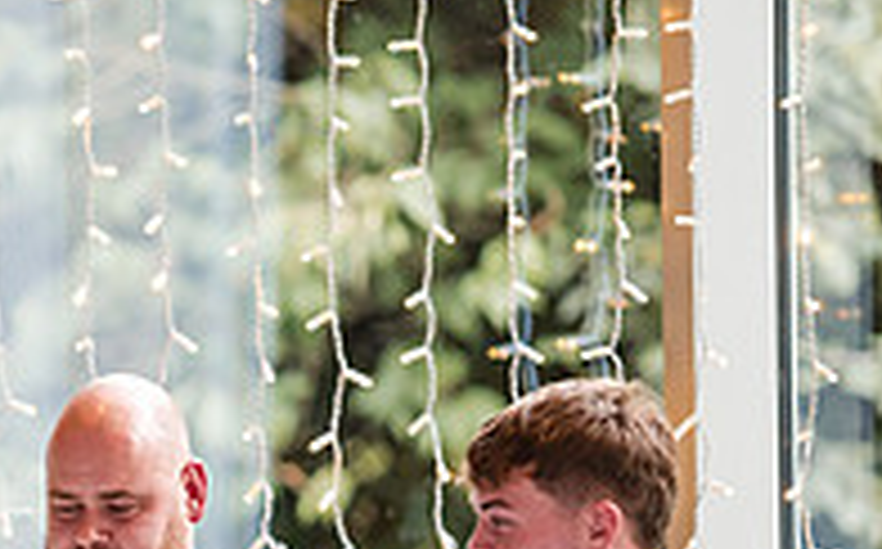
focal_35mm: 280
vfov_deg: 4.7
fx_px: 6723
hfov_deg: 7.4
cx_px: -180
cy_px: 556
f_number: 1.4
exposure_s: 1/500
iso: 500
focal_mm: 85
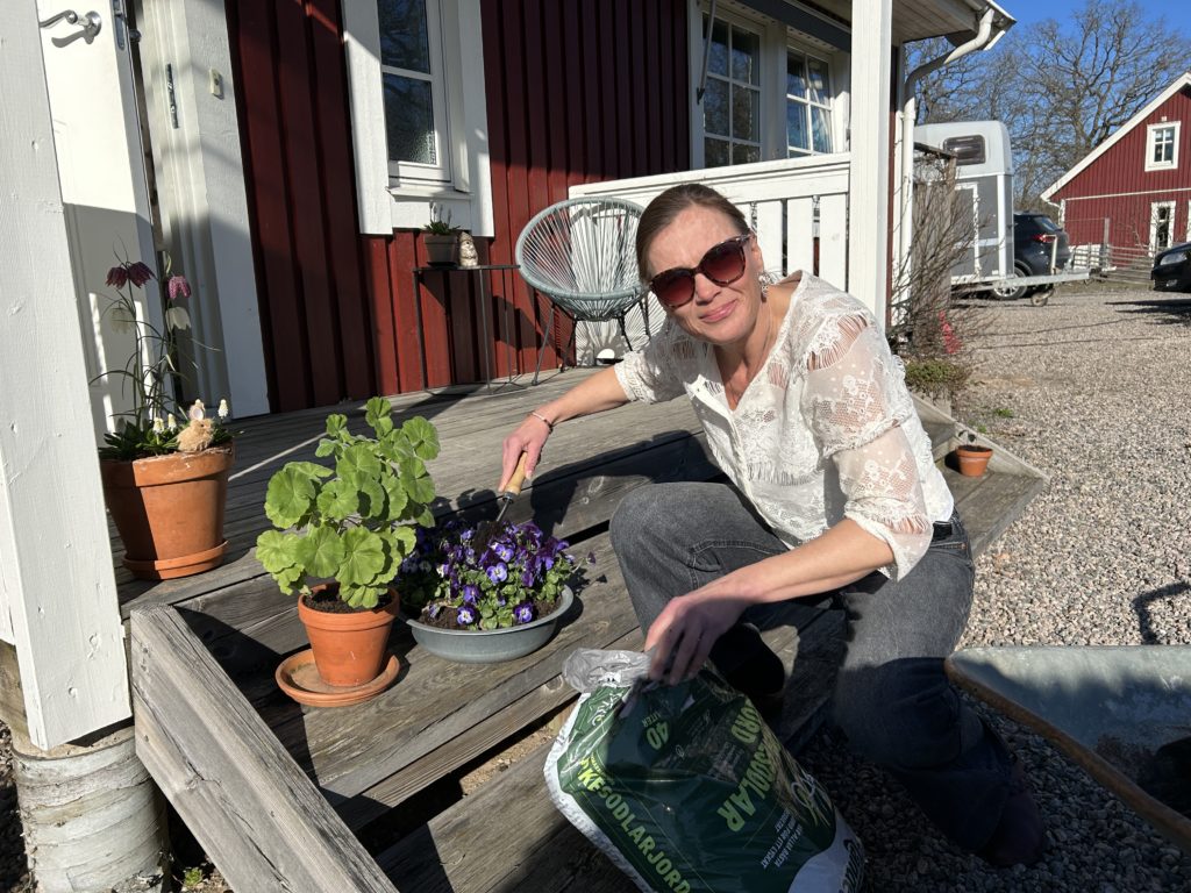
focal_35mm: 26
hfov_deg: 67.3
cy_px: 446
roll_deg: +2.2
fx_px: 895
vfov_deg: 53.1
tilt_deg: -10.7
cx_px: 596
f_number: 1.5
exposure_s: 1/5319
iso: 50
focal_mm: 5.7
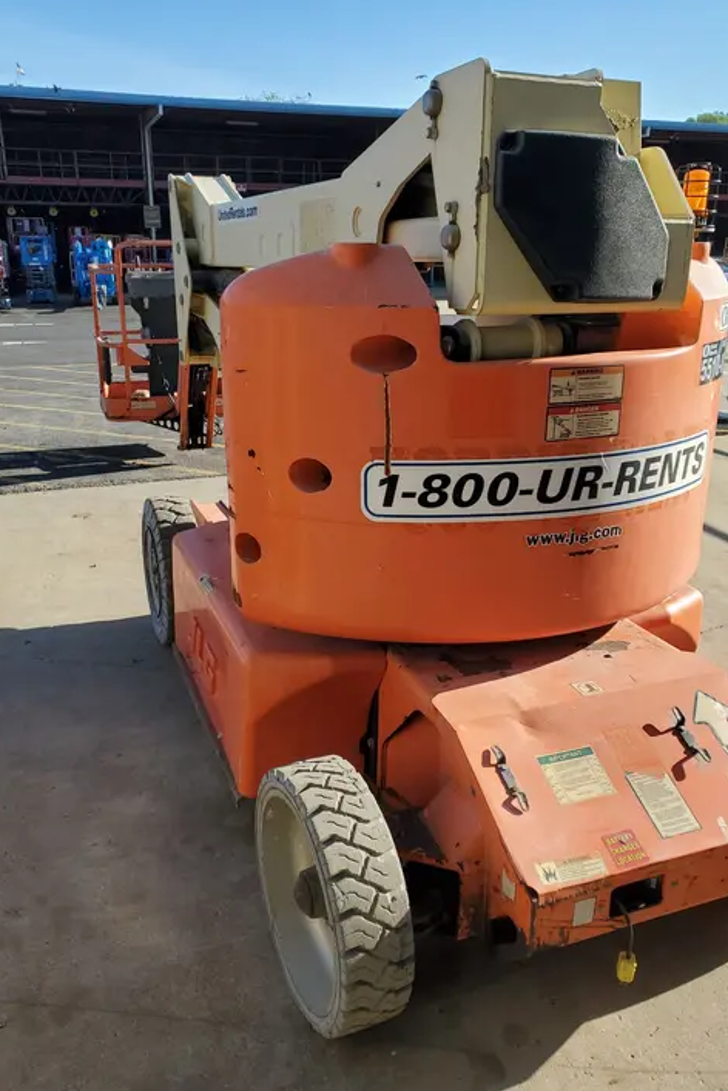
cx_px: 389
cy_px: 543
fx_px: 849
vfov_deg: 65.5
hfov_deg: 46.4
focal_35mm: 28
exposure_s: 1/746
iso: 50
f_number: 2.4
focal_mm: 4.3
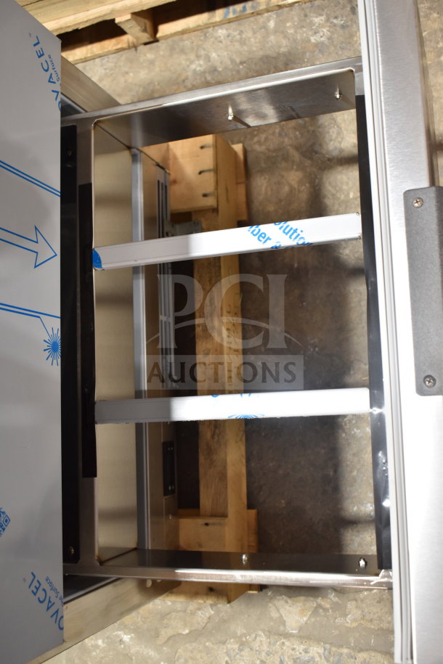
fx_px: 692
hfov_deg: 35.5
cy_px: 332
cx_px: 222
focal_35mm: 38
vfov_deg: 51.3
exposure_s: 1/40
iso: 500
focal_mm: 25
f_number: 4
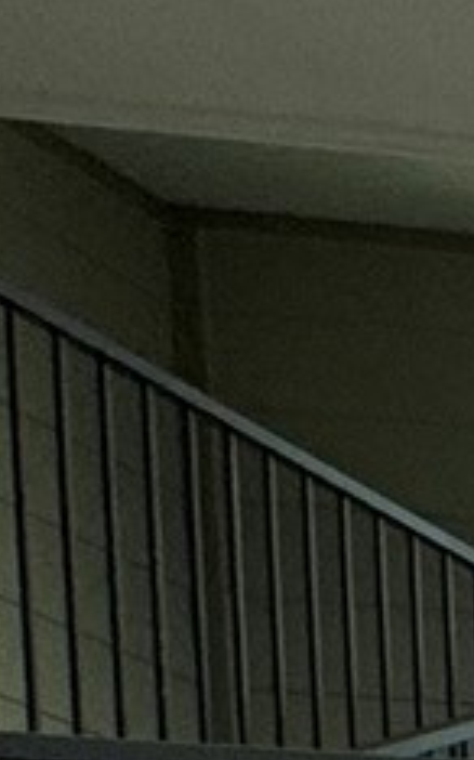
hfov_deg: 4.6
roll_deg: +0.5
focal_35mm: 130
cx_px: 3195
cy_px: 1913
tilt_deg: -3.6
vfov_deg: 12.2
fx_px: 2690
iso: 40
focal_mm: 2.22
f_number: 2.2
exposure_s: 1/430
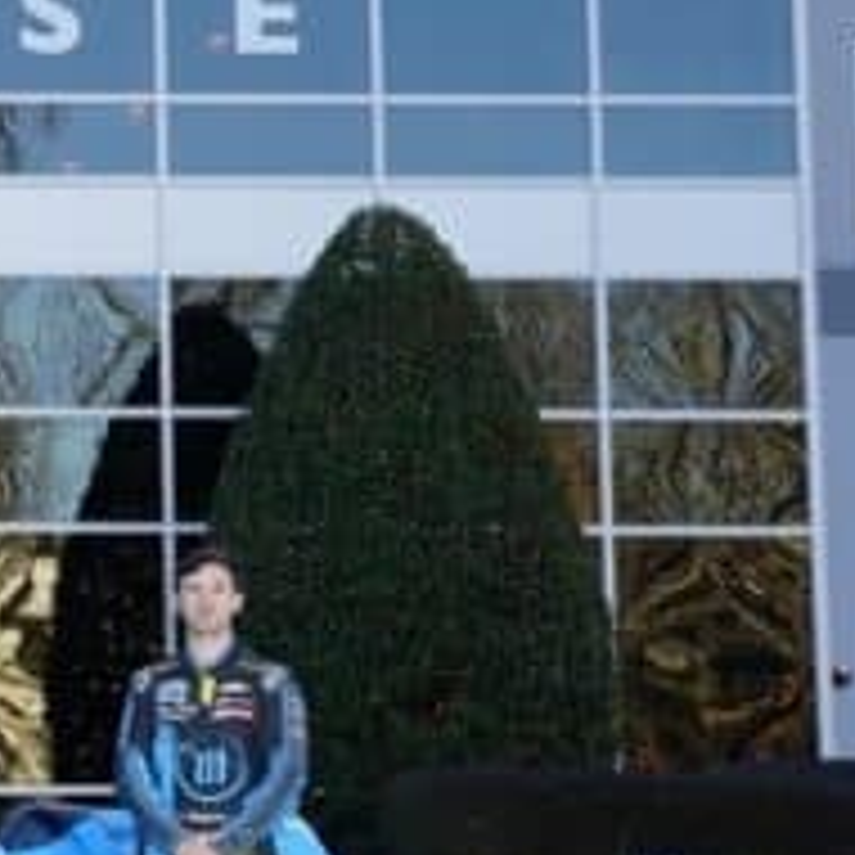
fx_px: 3269
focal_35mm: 117
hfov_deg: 13.2
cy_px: 414
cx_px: -756
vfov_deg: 14.9
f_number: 9
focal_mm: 34
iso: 640
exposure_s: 1/250
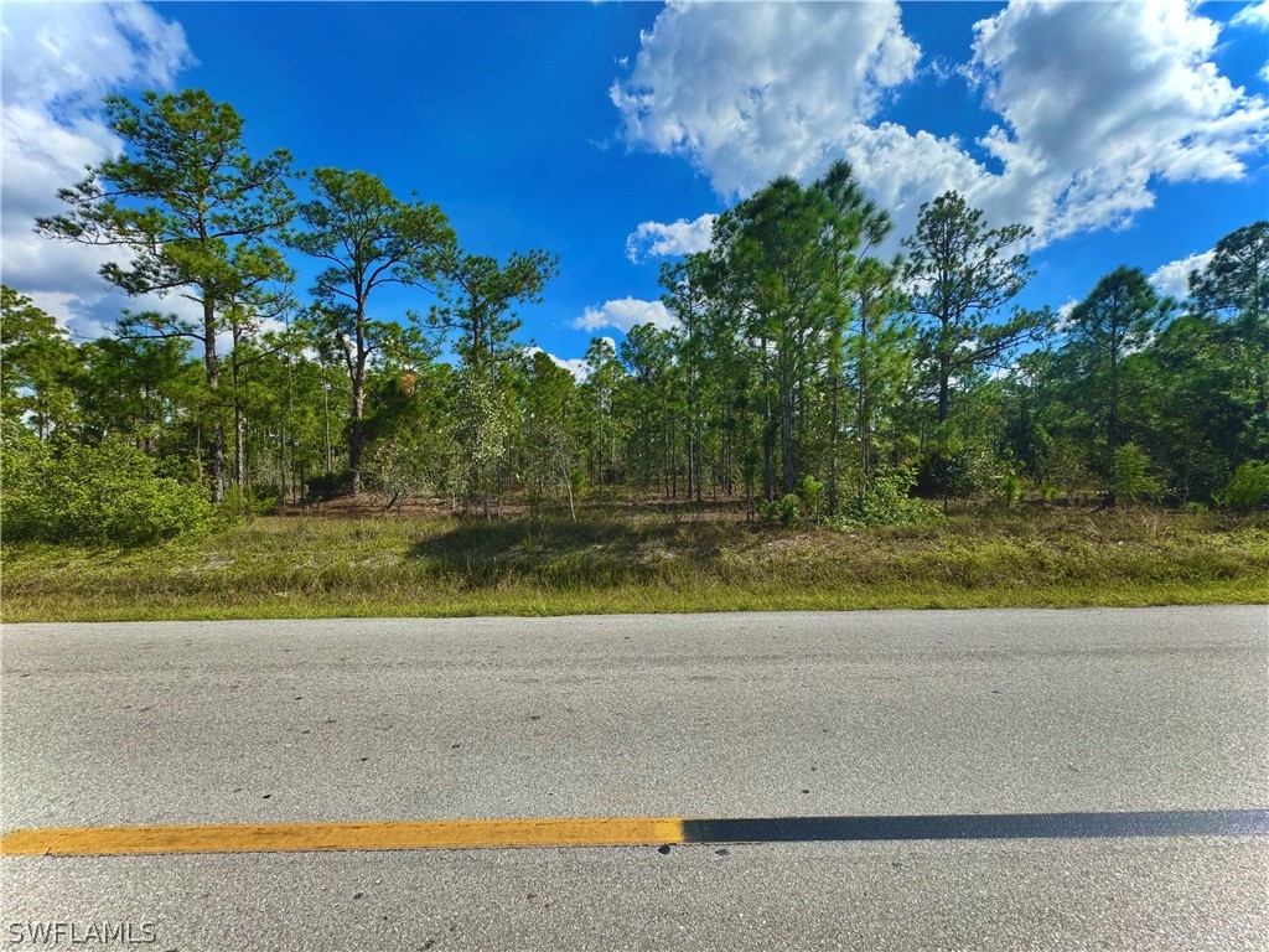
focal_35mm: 14
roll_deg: -0.9
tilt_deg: -2.6
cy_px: 476
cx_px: 634
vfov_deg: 85.7
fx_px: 513
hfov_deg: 102.1
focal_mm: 2.22
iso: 50
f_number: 2.2
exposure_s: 1/1536
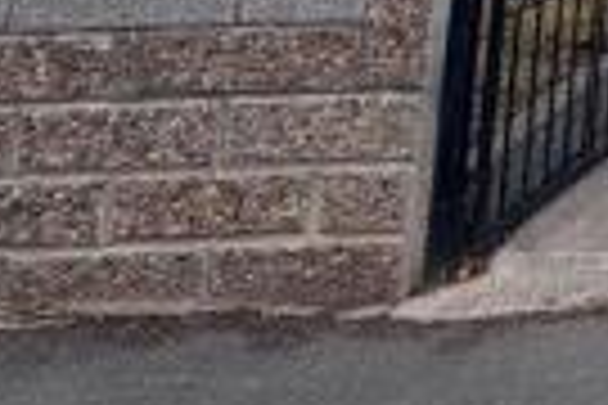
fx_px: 1064
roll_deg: +0.7
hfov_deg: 18.6
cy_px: -452
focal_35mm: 63
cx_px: 1241
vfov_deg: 15.8
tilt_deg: +8.2
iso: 32
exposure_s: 1/770
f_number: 2.2
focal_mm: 2.22
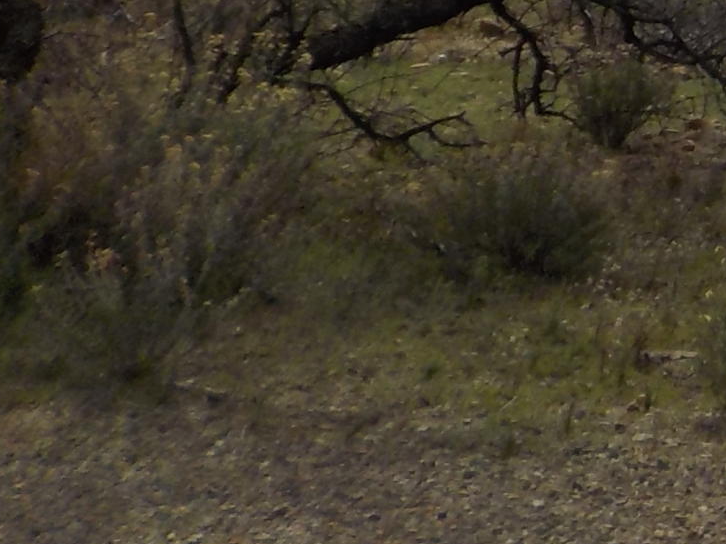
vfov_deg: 11.4
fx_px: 2600
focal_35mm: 124
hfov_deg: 13.6
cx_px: 1436
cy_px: -292
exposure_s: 1/500
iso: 125
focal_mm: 4.1
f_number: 6.6
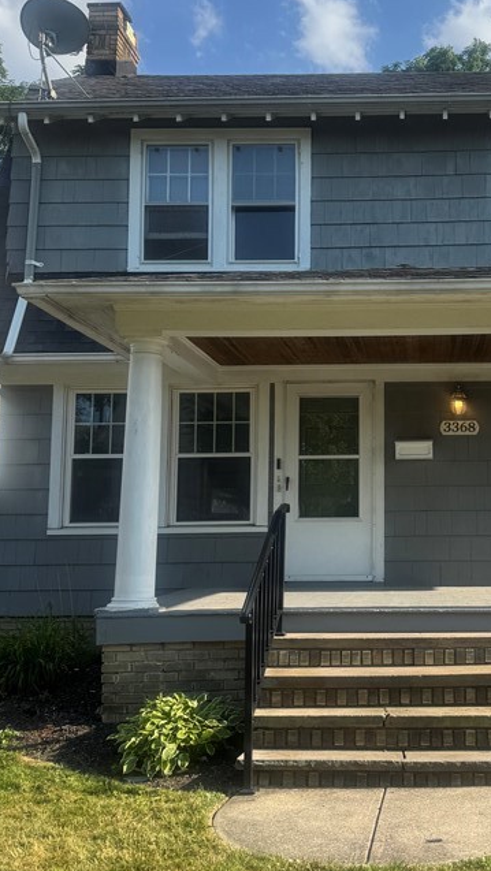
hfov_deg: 27.7
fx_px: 971
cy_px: 410
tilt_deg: +7.0
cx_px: 410
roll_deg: +1.5
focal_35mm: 42
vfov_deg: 48.3
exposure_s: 1/2710
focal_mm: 6.76
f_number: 1.78
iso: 80
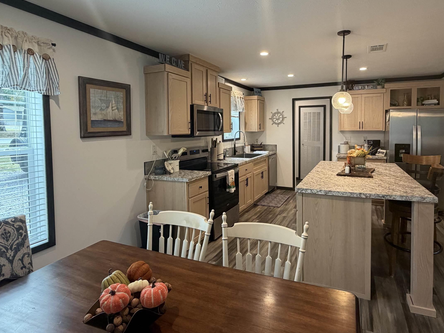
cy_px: 141
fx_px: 257
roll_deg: +0.4
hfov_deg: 81.4
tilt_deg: -2.9
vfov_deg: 65.6
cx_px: 248
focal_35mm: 20
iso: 160
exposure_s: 1/60
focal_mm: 2.22
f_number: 2.2
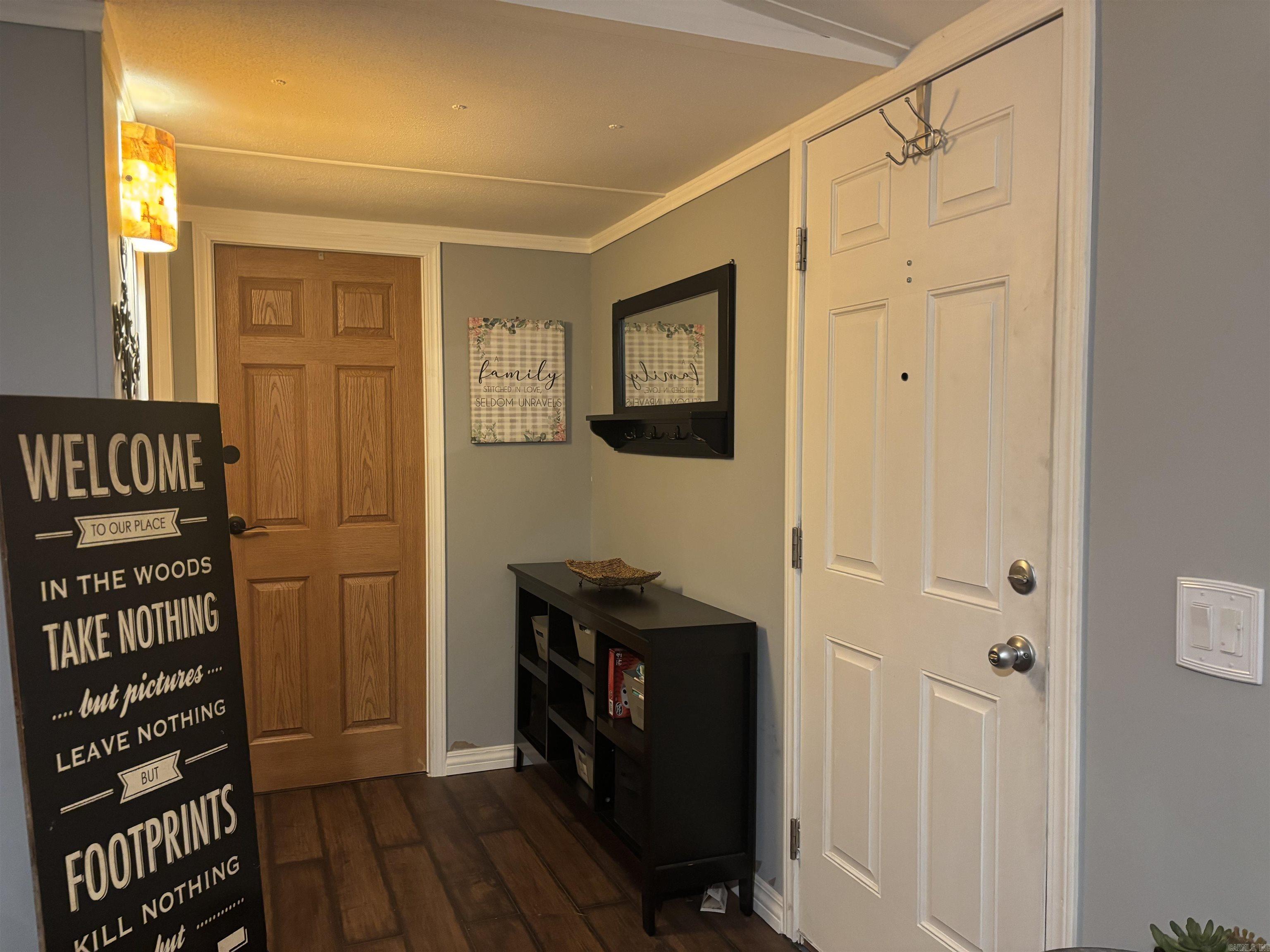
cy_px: 476
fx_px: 954
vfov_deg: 53.1
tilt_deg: -3.2
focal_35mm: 26
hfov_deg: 67.3
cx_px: 635
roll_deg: +0.2
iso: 400
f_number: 1.6
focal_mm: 5.96
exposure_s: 1/40
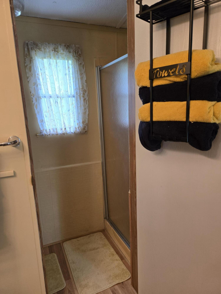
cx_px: 110
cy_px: 147
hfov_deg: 58.9
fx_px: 196
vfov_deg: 73.9
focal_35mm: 23
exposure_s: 1/120
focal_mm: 5.4
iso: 125
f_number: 1.8
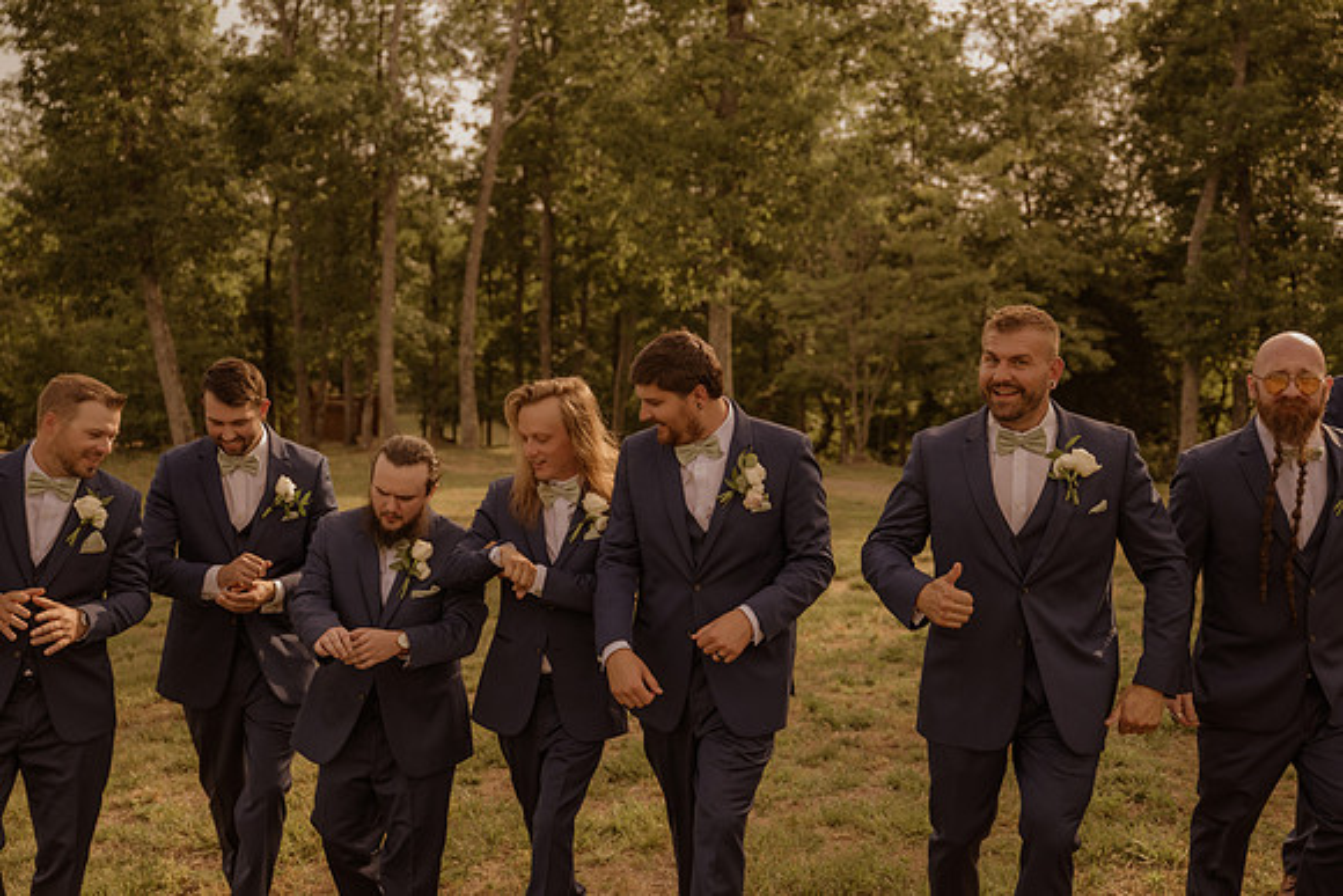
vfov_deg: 33.4
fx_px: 1493
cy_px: 448
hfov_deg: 48.4
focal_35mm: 40
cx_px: 672
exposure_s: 1/2000
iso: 500
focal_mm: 40
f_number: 2.8
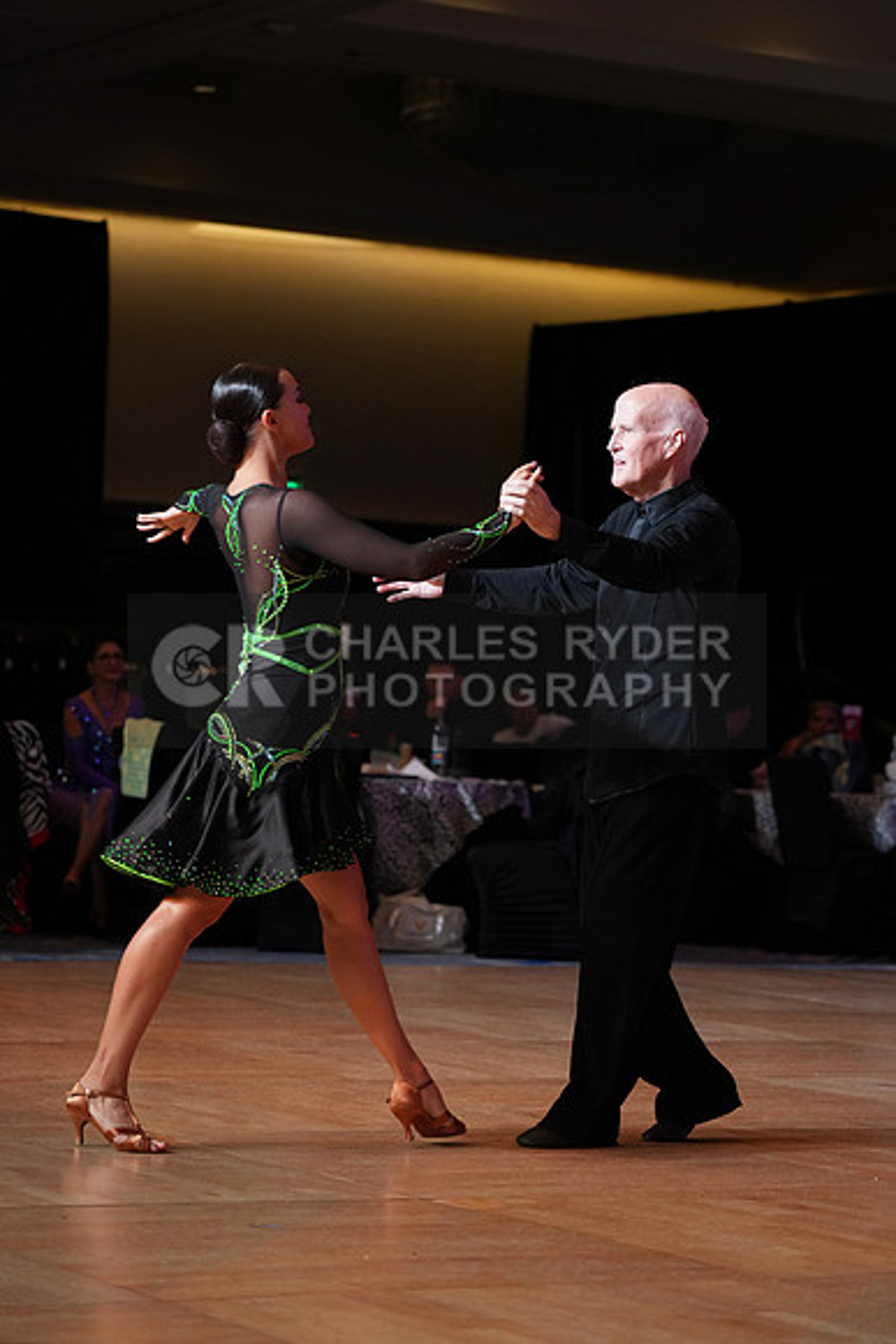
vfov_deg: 19.5
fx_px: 3917
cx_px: 448
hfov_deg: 13.0
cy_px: 672
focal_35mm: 105
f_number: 4
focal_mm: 105
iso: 2000
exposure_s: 1/200
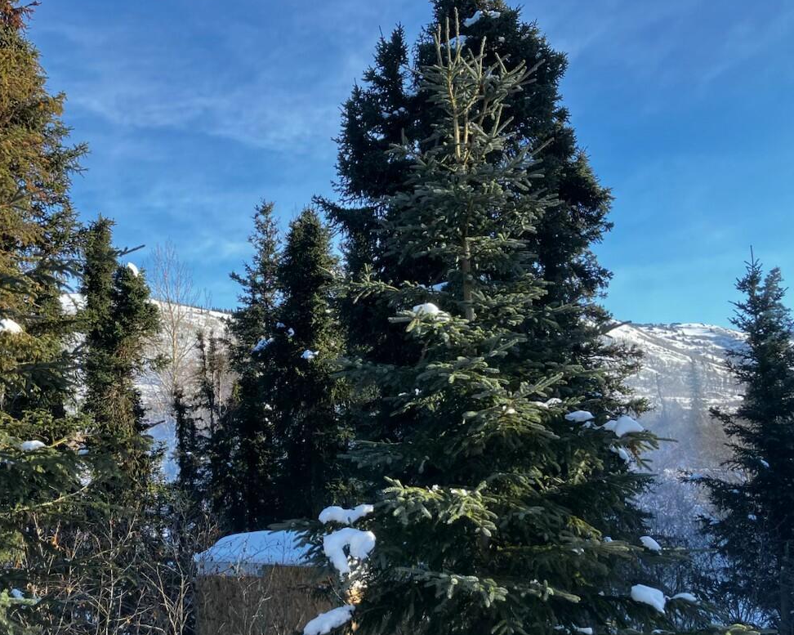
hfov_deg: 49.8
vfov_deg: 41.0
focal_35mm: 36
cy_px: 372
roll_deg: -0.2
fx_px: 846
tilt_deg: +8.4
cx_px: 297
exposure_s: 1/578
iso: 32
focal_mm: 3.99
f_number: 1.8
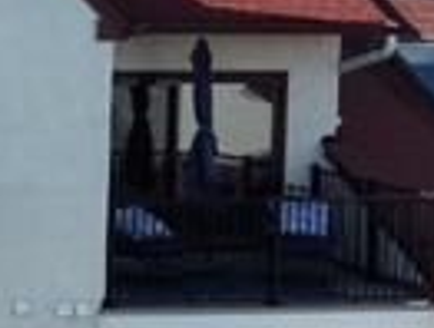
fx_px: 2351
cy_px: 129
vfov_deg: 8.0
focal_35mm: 187
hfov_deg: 9.5
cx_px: -560
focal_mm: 8.67
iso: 290
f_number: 1.8
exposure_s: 1/6000
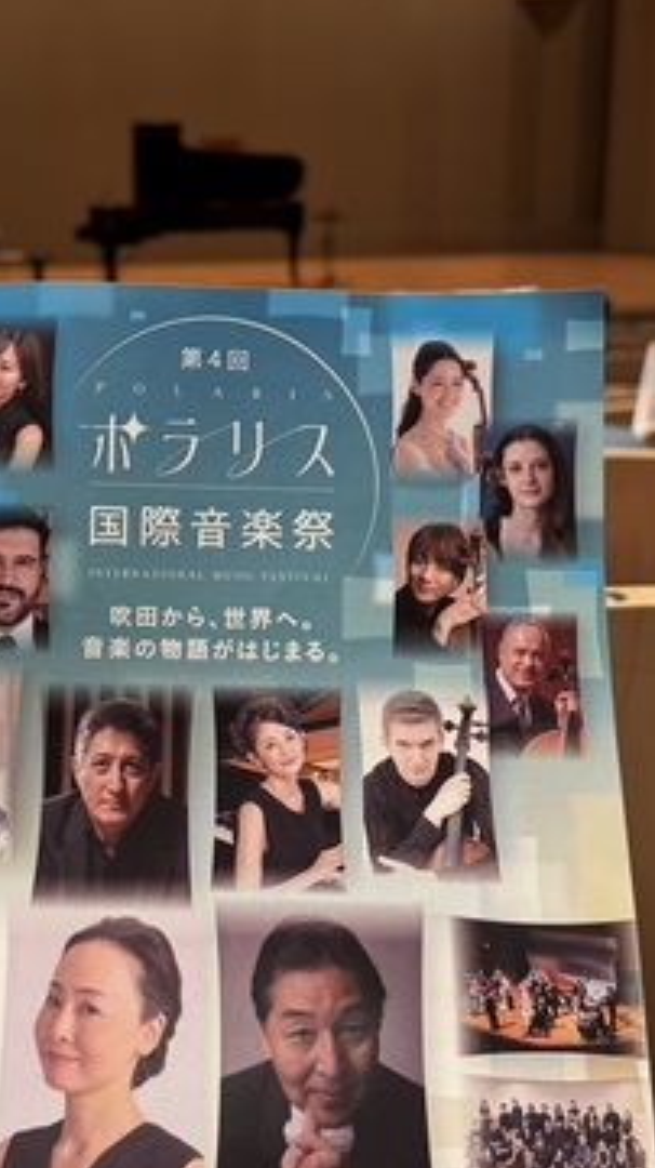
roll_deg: +0.8
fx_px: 1237
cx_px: 173
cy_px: 565
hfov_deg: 29.2
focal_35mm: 40
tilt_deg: -16.2
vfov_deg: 50.5
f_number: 1.78
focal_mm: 6.76
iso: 250
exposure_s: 1/60
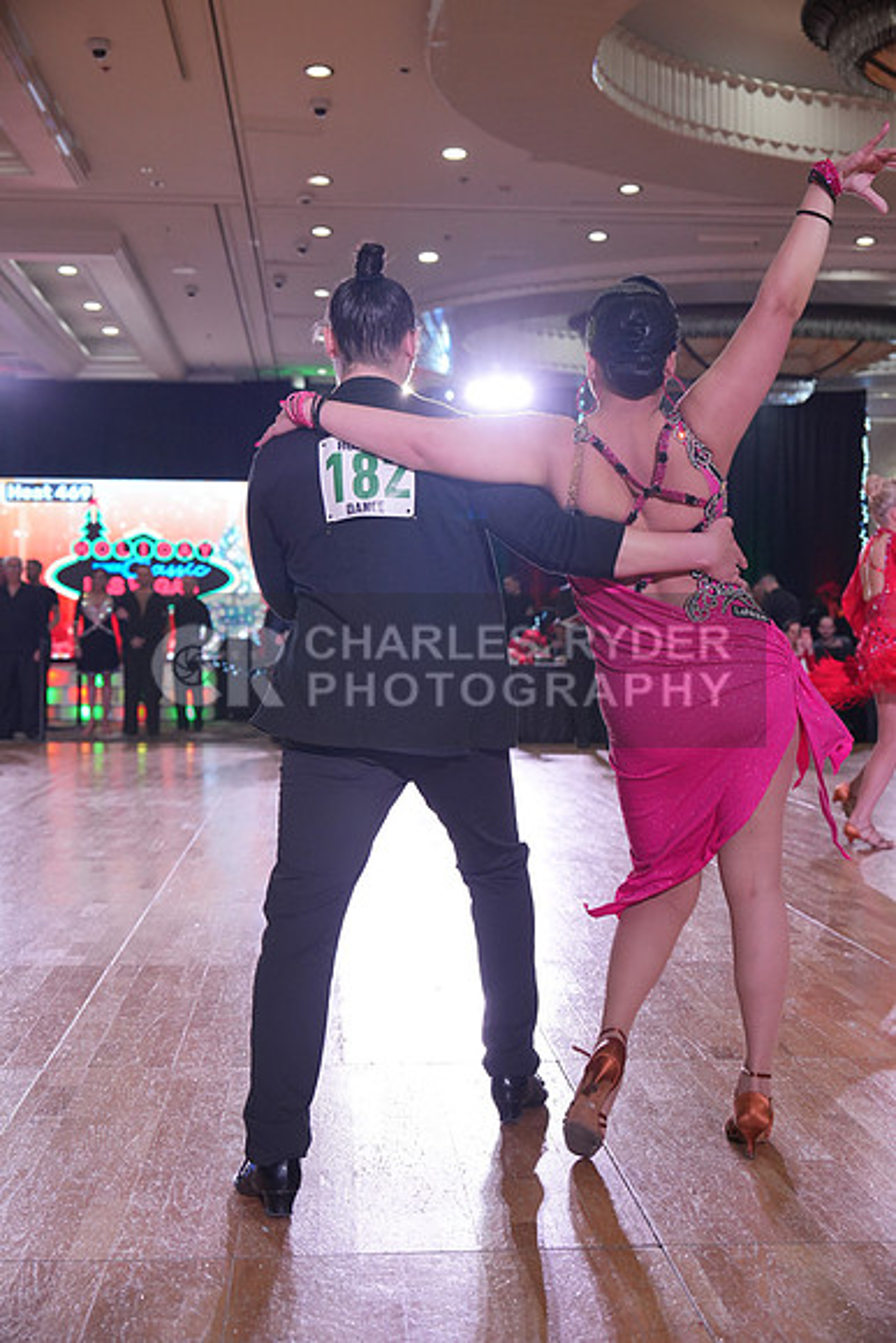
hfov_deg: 31.2
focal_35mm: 43
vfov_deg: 45.4
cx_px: 448
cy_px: 672
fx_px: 1604
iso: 1600
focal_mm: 43
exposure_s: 1/500
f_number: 4
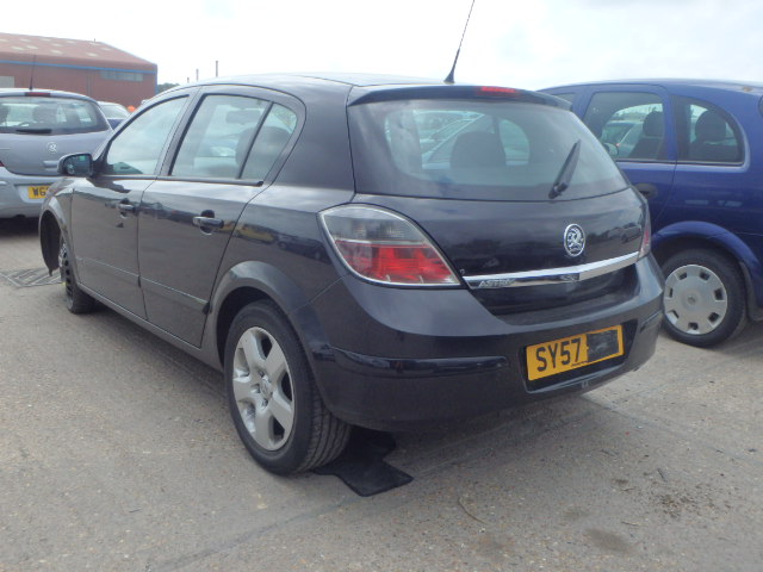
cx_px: 382
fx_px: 749
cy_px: 286
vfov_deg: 41.8
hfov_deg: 54.0
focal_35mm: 34
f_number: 4.4
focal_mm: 6.1
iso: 200
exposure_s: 1/1000
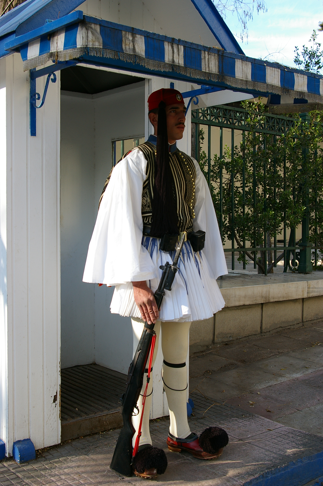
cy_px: 243
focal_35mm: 42
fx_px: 566
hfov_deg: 31.8
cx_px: 162
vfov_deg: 46.4
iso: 200
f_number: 6.7
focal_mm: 28
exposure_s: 1/180
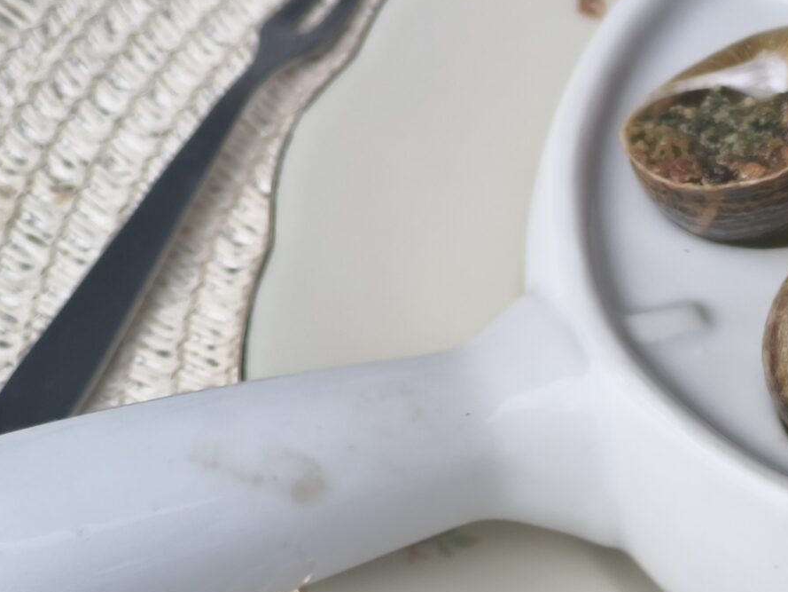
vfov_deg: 10.3
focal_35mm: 144
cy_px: 321
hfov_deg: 13.4
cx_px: 914
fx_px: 3278
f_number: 1.85
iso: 100
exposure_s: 1/171
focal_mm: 7.1
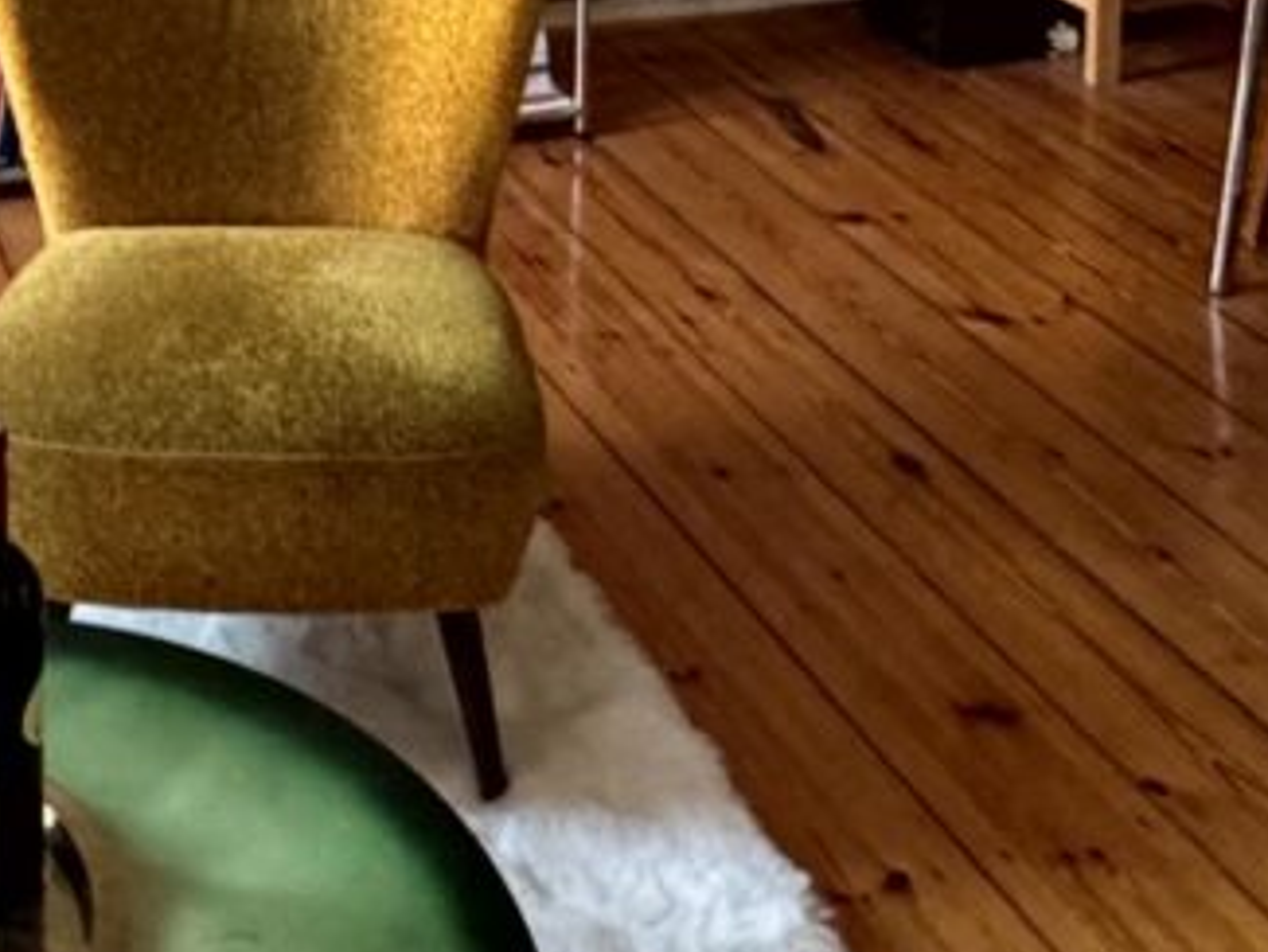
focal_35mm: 62
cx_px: 226
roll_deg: +0.4
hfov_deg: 30.3
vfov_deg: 19.4
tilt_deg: -3.1
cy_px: -624
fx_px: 2272
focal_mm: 2.22
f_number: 2.2
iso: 800
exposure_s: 1/50
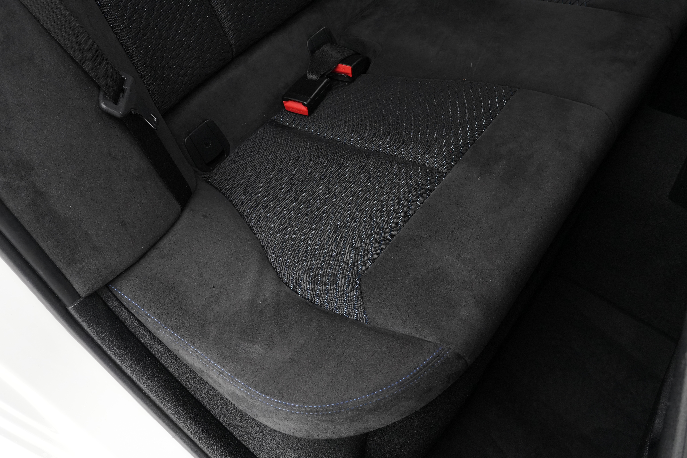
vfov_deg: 47.9
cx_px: 344
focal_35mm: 27
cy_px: 229
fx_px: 515
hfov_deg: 67.4
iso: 1000
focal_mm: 18
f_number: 7.1
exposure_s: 1/50
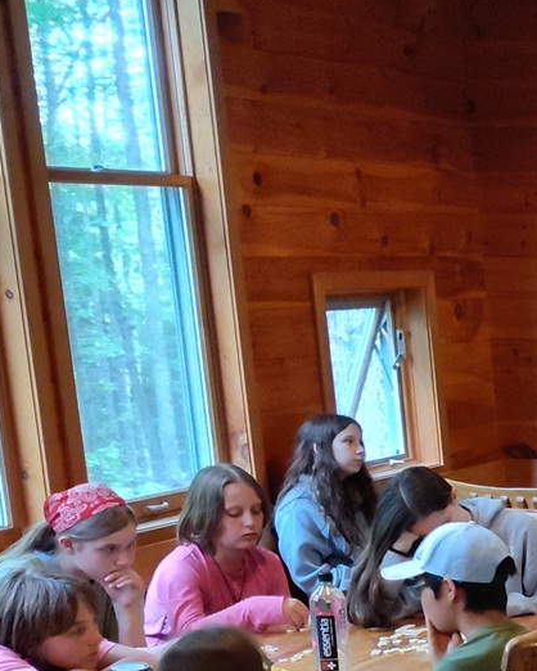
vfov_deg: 21.1
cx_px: 1136
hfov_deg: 14.1
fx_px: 1747
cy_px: 653
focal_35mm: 88
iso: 1750
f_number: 1.8
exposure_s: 1/60
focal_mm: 5.56
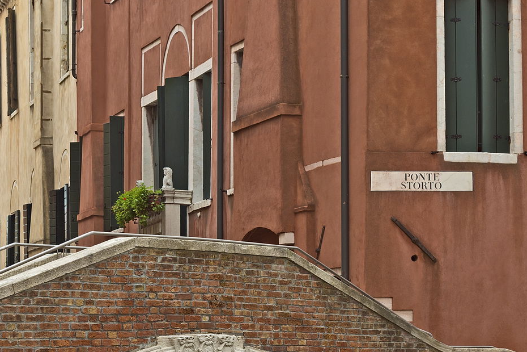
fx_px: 1874
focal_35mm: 128
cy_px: 361
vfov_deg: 10.6
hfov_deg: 16.0
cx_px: 162
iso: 100
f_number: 6.3
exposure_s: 1/320
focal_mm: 62
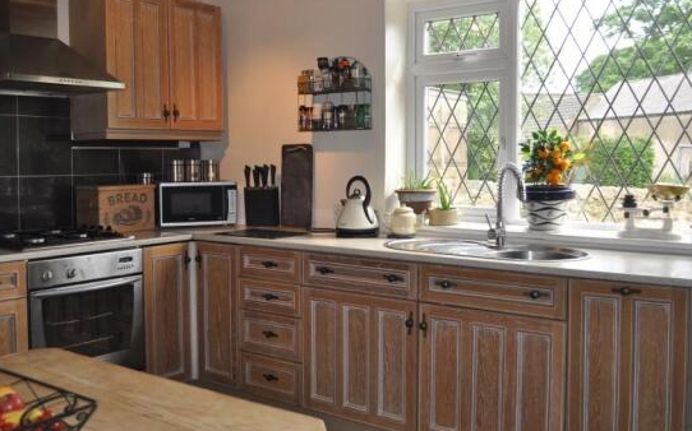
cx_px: 324
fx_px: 697
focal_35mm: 37
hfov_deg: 52.7
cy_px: 191
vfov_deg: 34.3
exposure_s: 1/125
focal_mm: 20
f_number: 3.8
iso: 500
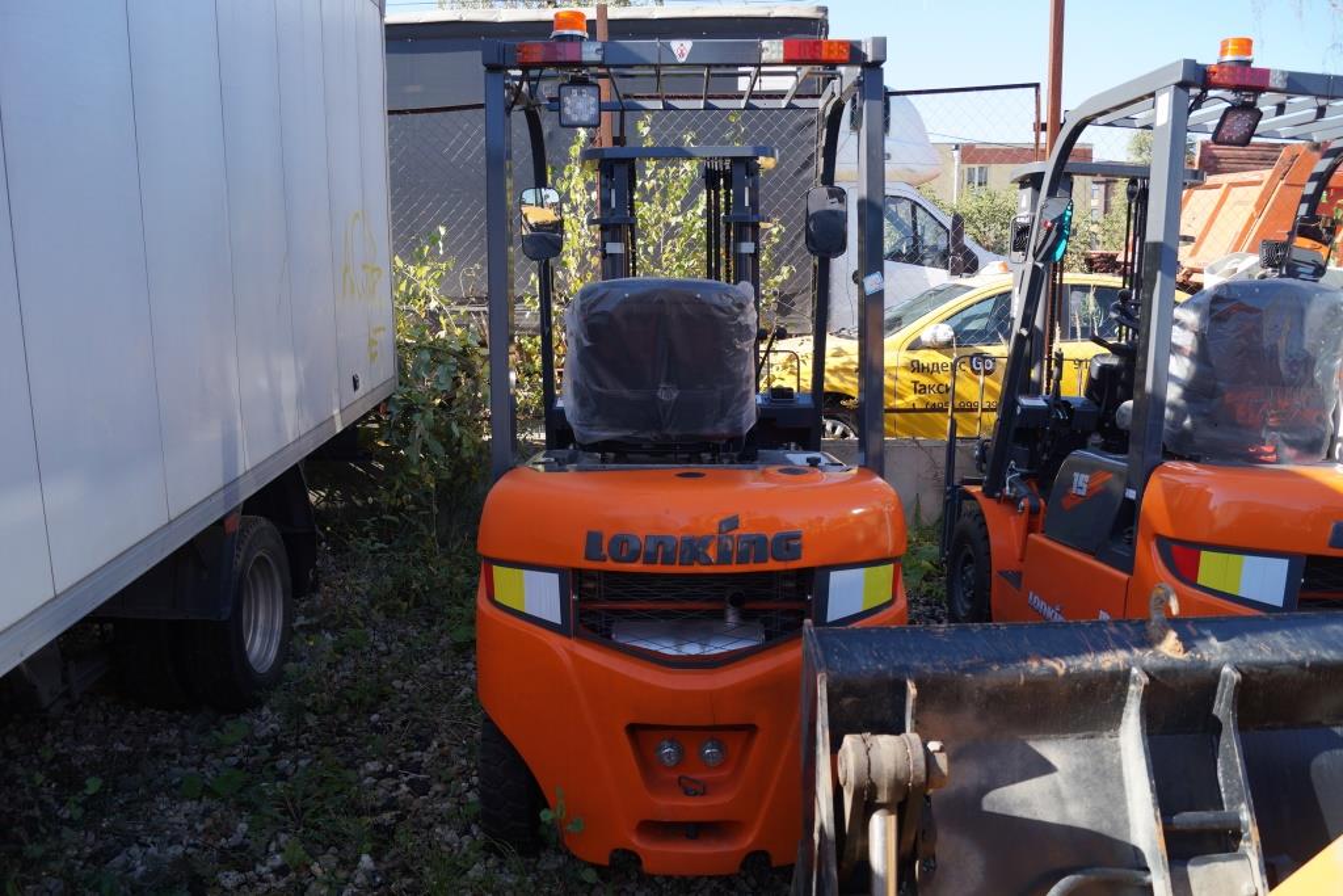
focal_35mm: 27
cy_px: 448
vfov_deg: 47.9
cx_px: 672
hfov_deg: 67.4
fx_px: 1007
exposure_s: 1/200
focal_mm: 18
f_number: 4.5
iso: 100
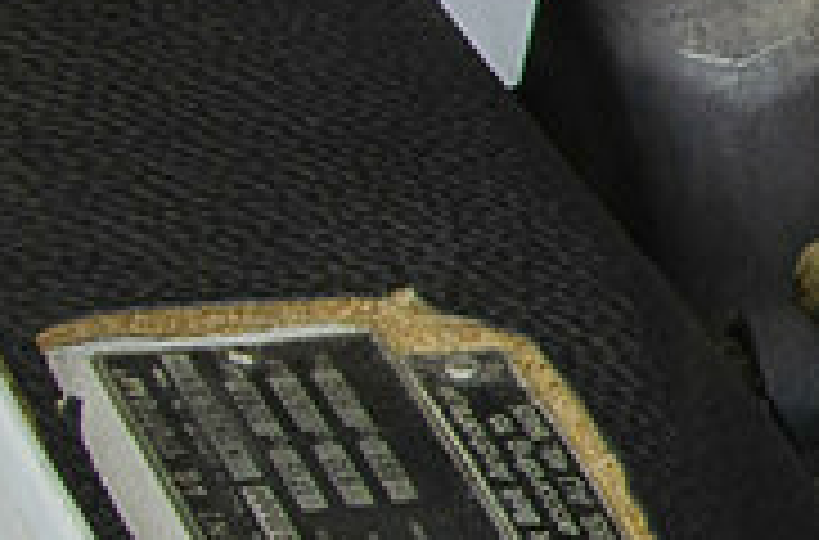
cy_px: 173
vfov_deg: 5.7
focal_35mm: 238
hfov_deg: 7.8
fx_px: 5396
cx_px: 2182
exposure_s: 1/3
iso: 200
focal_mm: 24
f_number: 14
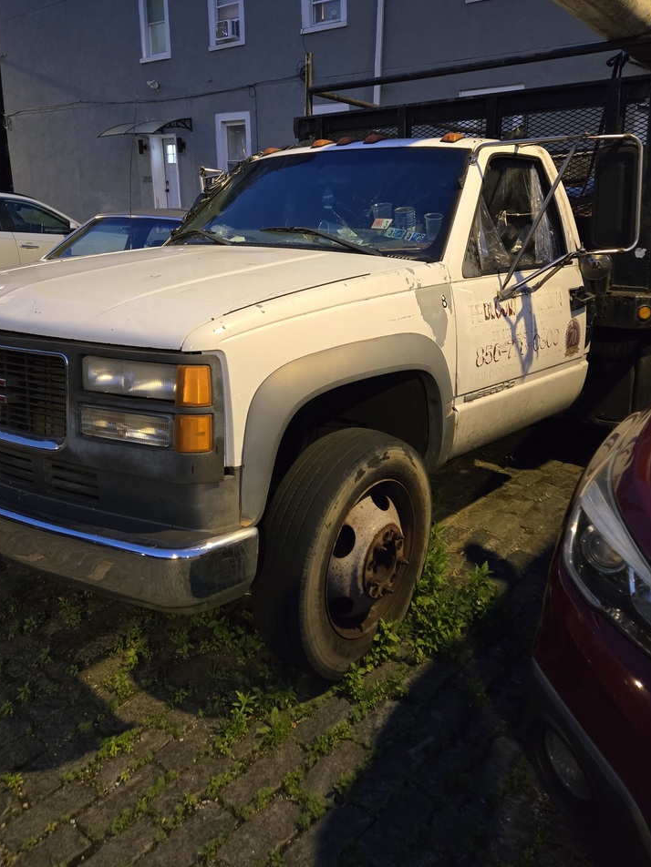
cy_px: 335
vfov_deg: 61.0
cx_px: 324
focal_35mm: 29
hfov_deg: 48.2
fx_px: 727
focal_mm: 5.4
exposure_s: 1/60
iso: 1000
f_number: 1.8
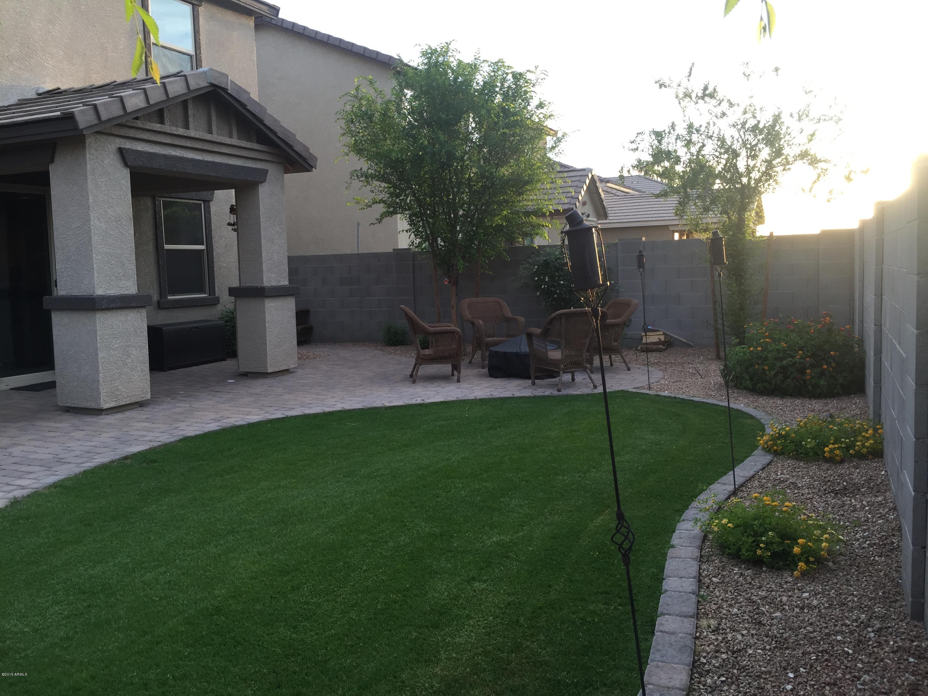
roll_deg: +2.6
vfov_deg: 48.2
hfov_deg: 61.7
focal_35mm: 29
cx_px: 464
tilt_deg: -5.5
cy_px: 348
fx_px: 777
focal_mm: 4.15
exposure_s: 1/120
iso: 32
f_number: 2.2
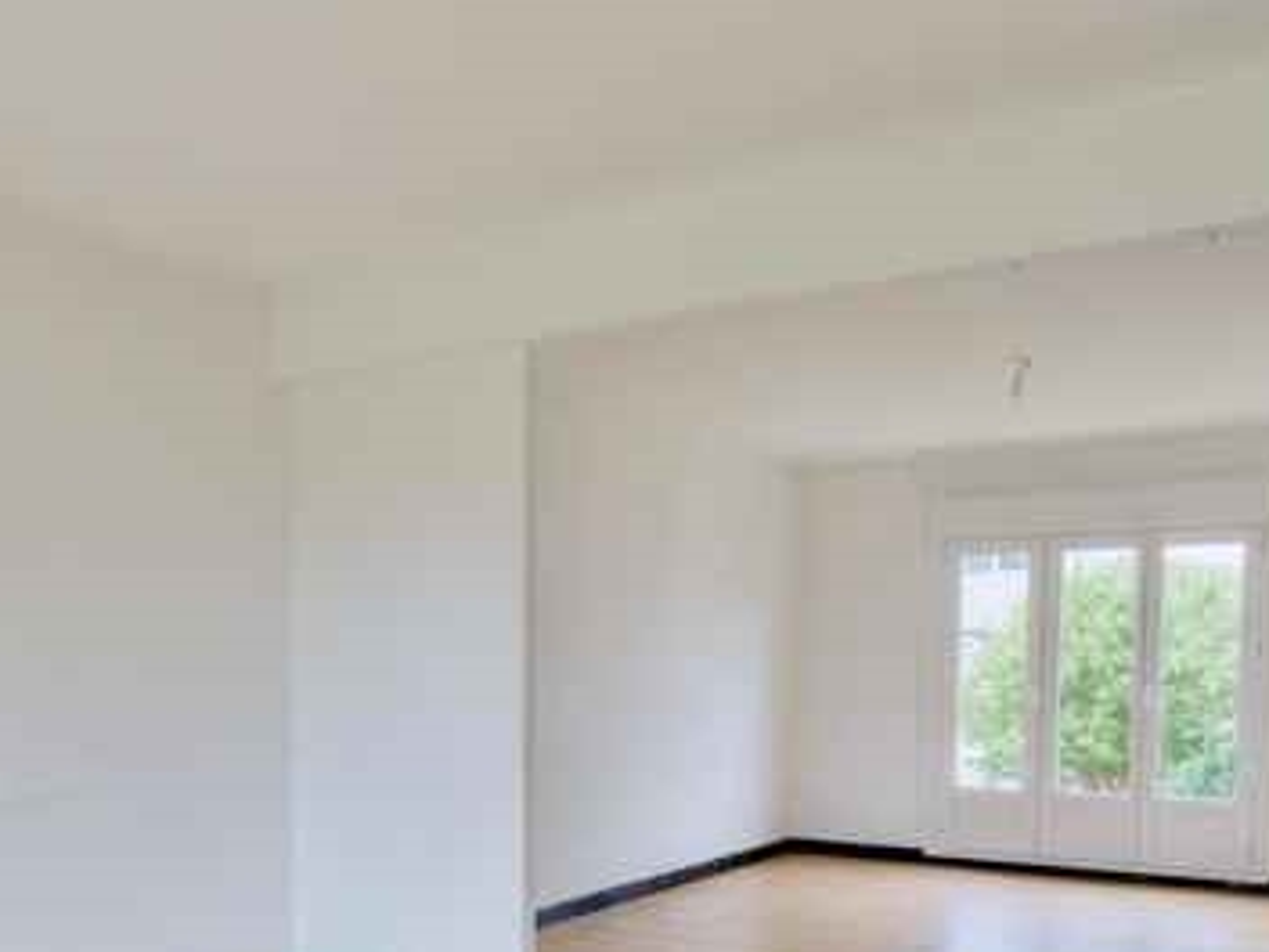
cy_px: 752
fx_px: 1283
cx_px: 512
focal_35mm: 35
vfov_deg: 39.2
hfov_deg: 52.3
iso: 800
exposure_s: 1/40
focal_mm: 16
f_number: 8
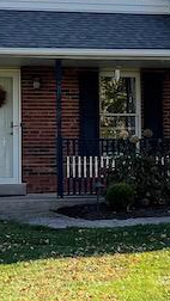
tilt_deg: +4.9
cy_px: 99
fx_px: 1152
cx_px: 107
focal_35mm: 144
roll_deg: +0.5
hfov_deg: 8.4
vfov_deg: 14.9
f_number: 1.6
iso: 32
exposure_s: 1/1114
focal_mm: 4.2
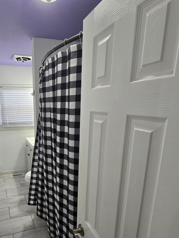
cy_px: 142
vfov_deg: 75.6
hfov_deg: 58.5
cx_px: 49
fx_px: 152
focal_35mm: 22
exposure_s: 1/60
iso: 160
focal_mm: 2.2
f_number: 2.2
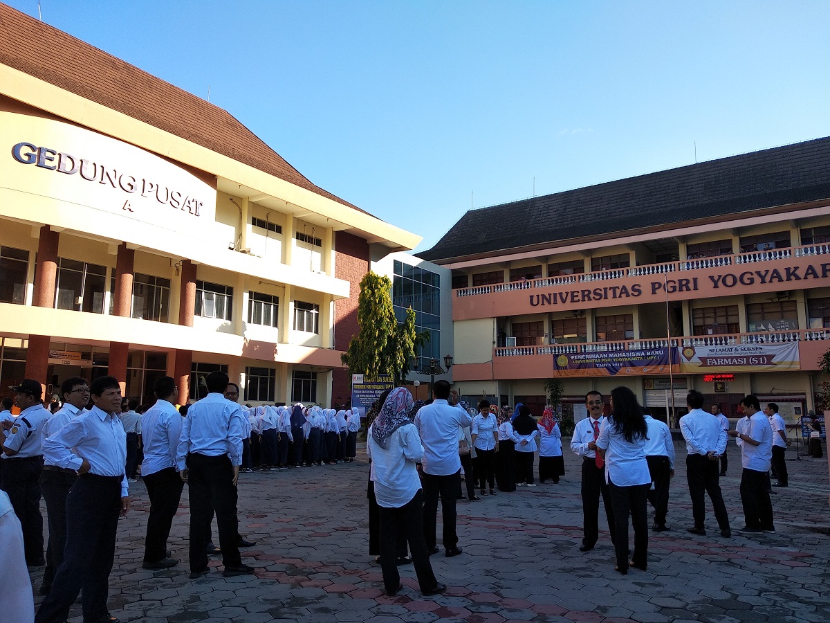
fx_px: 623
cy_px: 312
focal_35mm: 26
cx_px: 415
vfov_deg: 53.1
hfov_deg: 67.3
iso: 100
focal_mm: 3.81
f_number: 2.2
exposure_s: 1/384
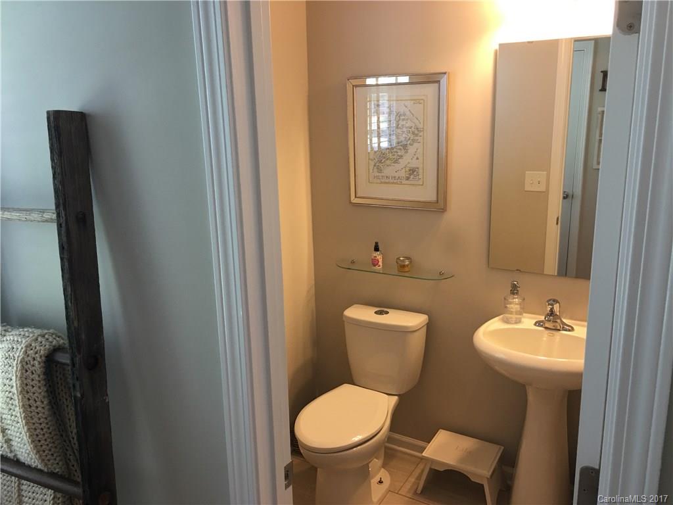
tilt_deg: -13.7
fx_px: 564
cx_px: 336
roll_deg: +2.1
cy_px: 252
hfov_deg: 61.7
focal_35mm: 29
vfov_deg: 48.2
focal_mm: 4.15
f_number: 2.2
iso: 40
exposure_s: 1/15
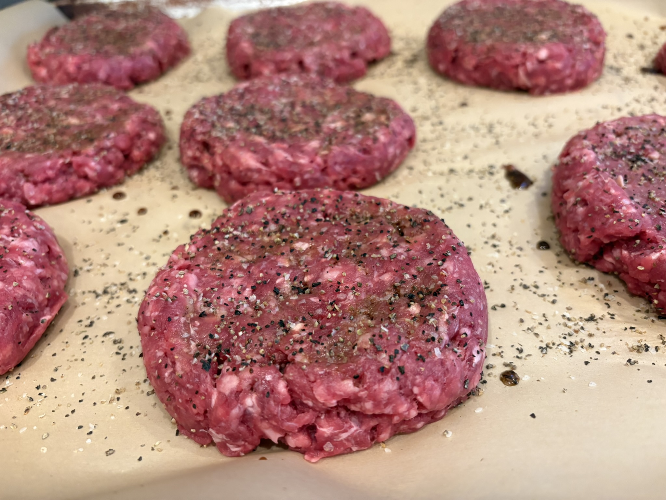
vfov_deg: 53.1
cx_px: 333
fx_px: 500
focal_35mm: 26
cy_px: 250
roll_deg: +5.4
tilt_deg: -40.3
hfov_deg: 67.3
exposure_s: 1/60
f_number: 1.6
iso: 250
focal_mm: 5.96
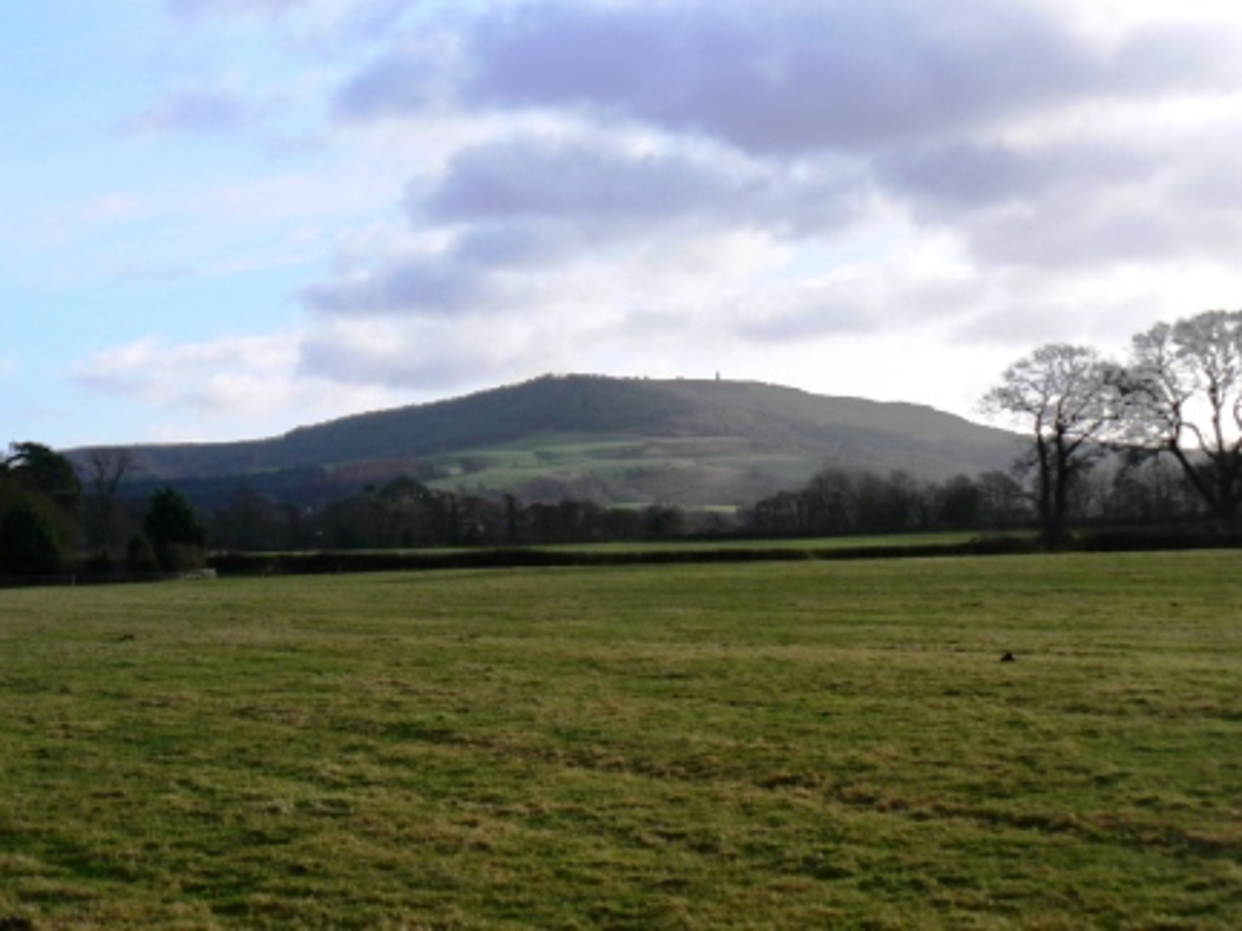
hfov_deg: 33.8
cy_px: 466
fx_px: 2045
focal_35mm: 57
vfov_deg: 25.7
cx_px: 621
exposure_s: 1/320
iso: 80
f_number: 5.6
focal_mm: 9.5
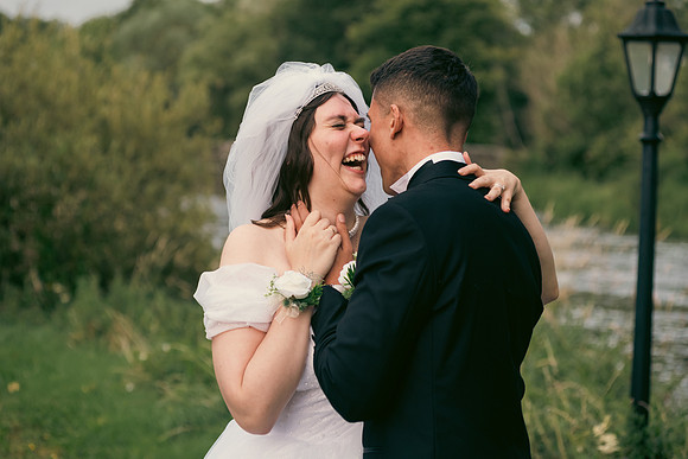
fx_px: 1529
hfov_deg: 25.4
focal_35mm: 80
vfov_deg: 17.1
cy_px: 230
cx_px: 344
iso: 320
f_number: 3.5
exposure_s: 1/200
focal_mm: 80
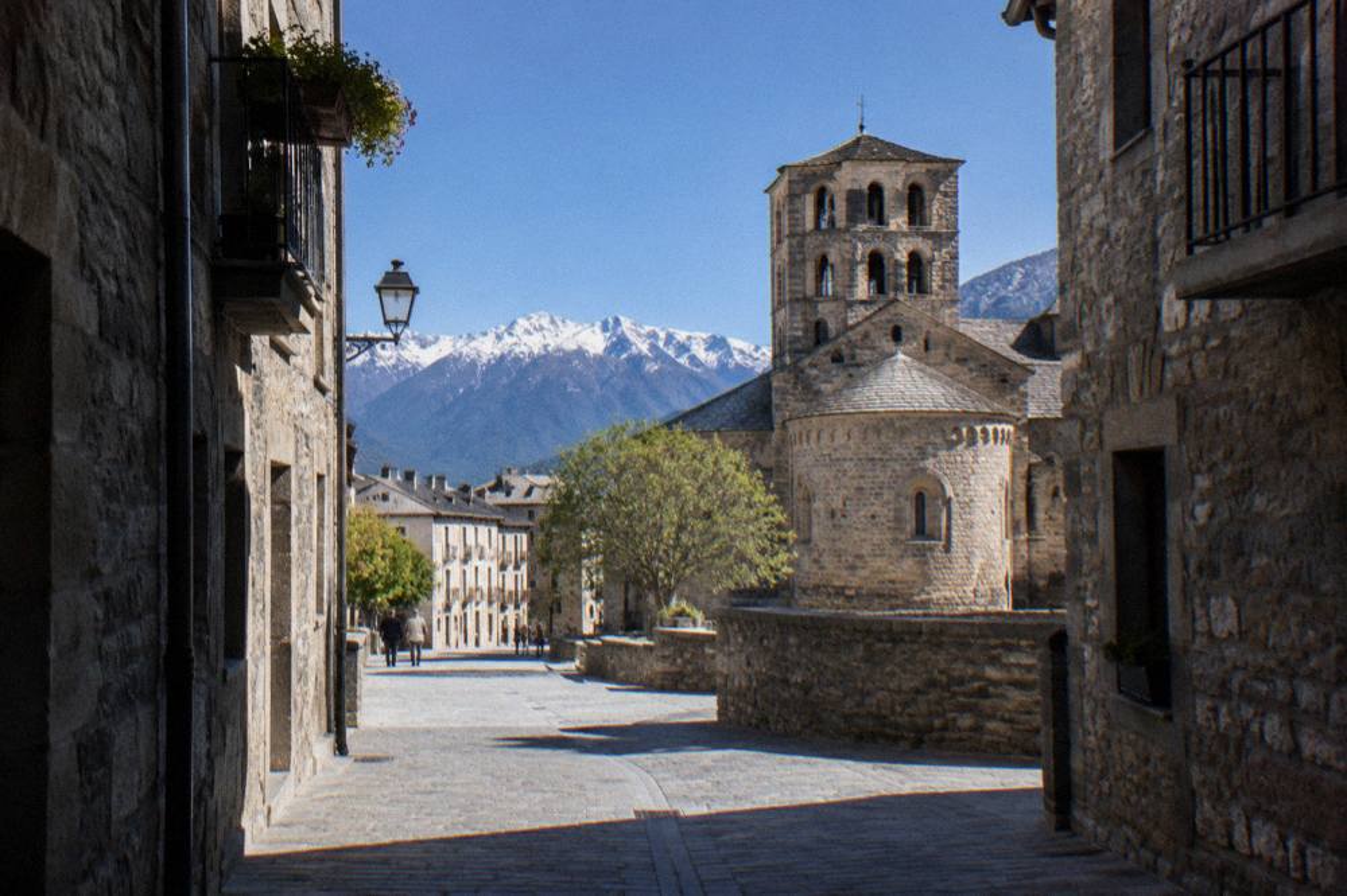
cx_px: 674
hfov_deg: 19.5
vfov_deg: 13.0
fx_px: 3927
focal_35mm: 105
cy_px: 448
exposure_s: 1/160
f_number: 9
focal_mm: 105
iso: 400
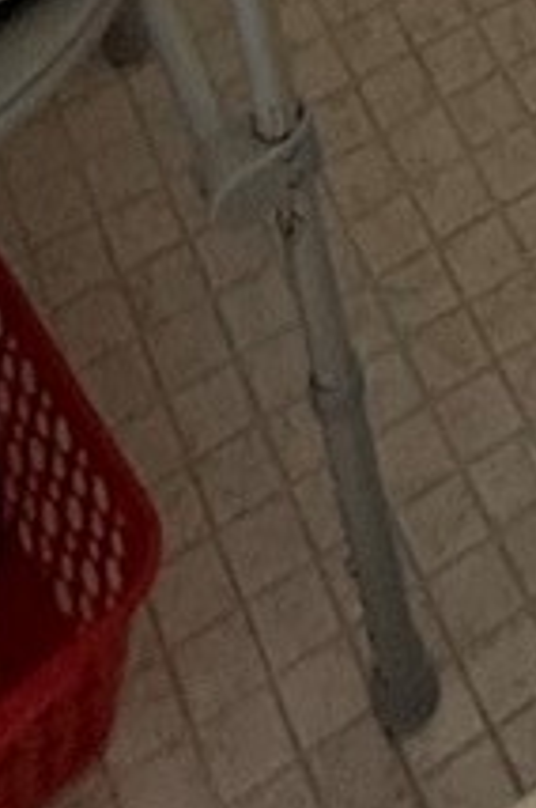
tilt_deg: -11.5
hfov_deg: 12.0
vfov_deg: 11.4
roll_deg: +2.2
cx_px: 793
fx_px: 2442
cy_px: -1593
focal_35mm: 109
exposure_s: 1/60
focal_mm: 2.22
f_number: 2.2
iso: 200
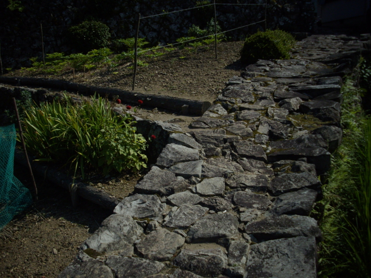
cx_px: 186
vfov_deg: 38.7
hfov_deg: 50.1
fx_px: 397
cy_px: 139
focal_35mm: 37
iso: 80
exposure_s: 1/640
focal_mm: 6.2
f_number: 5.6
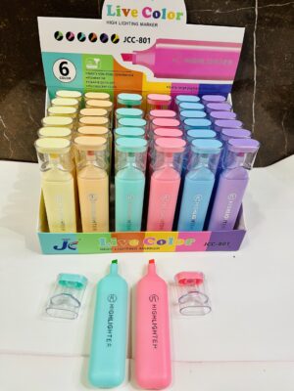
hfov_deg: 53.1
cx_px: 147
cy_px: 196
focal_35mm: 26
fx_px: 294
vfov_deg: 67.3
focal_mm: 5.1
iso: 125
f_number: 1.6
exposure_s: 1/50
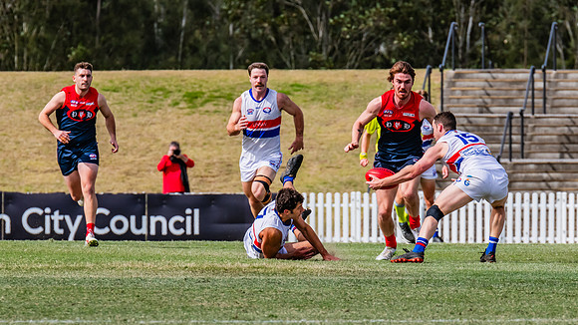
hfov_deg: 3.7
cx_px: 340
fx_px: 9063
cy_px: 217
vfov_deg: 2.1
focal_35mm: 591
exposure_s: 1/1600
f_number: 10
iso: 800
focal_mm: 420
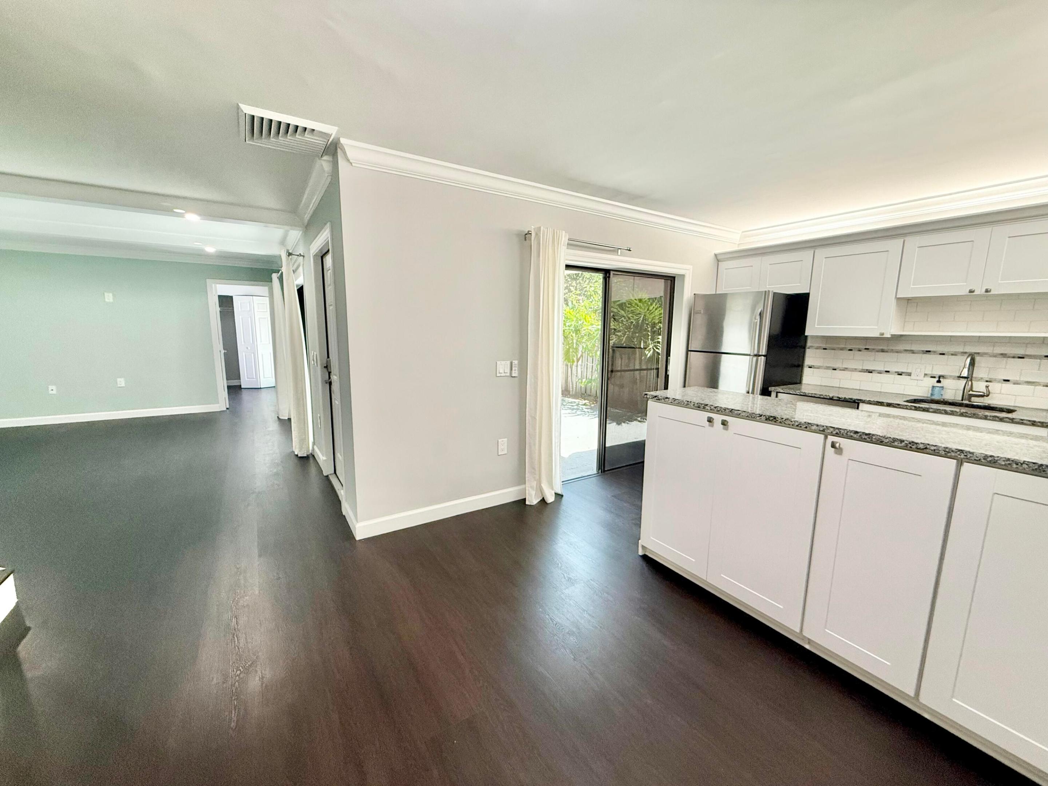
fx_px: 424
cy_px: 393
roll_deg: -0.8
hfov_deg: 102.1
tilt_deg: -8.8
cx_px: 524
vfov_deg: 85.7
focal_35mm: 14
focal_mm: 2.22
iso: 250
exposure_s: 1/120
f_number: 2.2
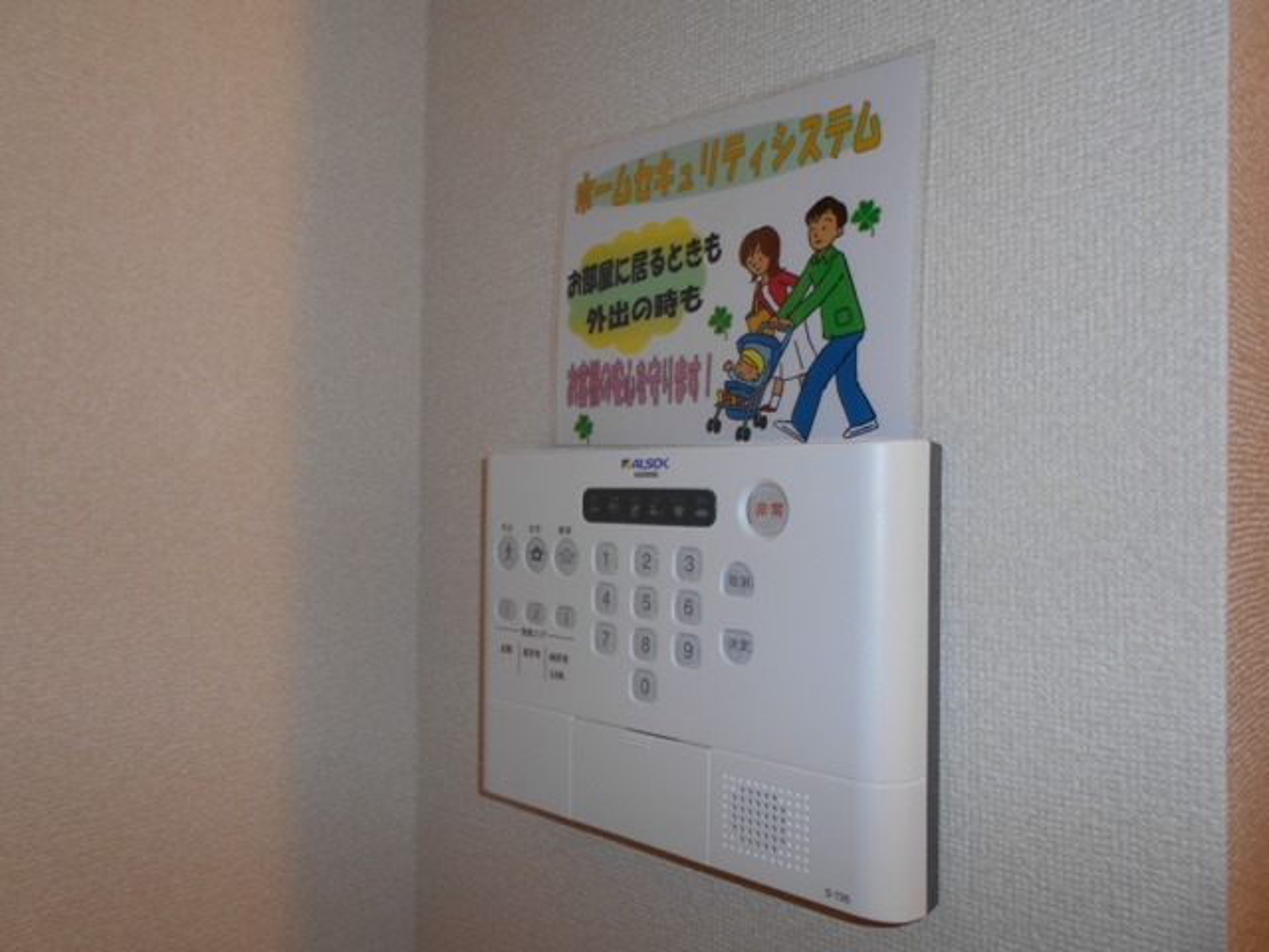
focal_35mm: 26
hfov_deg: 67.3
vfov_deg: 53.1
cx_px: 634
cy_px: 476
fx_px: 953
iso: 80
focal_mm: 4.6
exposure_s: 1/25
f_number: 3.2
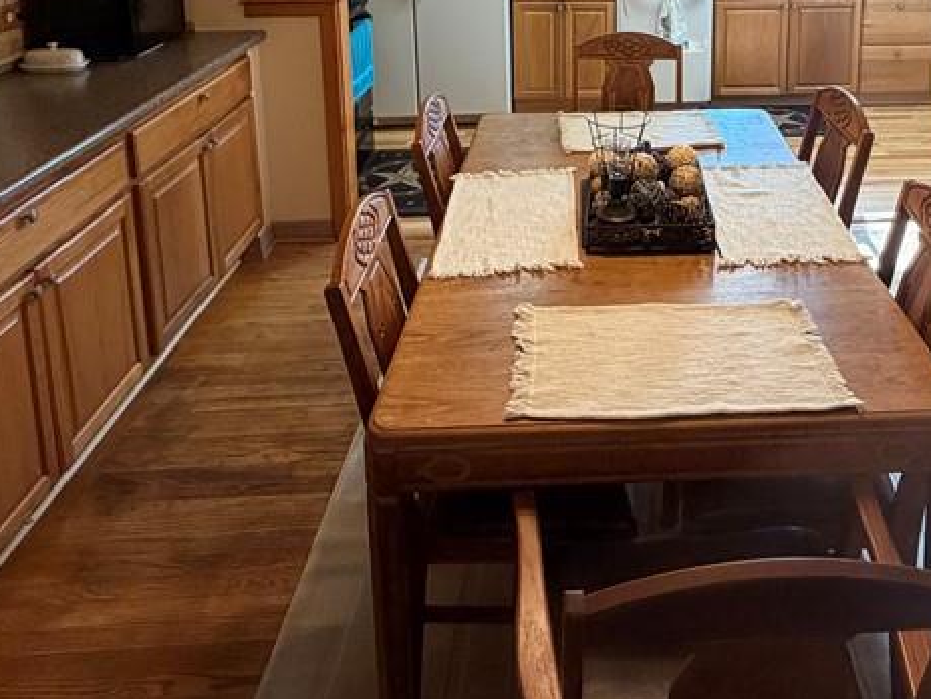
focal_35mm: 31
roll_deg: -0.9
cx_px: 631
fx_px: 834
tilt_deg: -11.8
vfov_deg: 40.0
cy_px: 0
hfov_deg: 56.9
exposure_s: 1/60
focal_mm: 2.22
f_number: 2.2
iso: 320
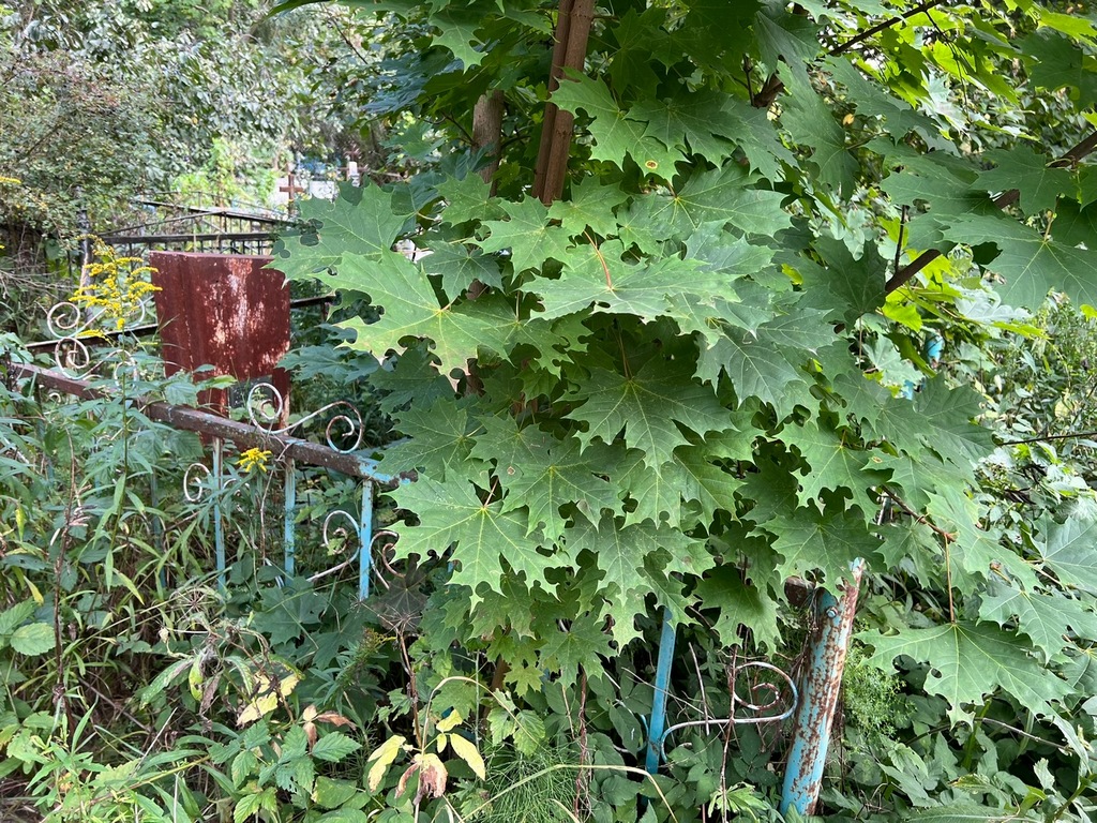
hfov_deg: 67.3
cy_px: 412
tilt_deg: -13.7
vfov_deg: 53.1
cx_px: 548
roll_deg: -0.5
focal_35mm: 26
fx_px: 824
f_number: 1.5
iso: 32
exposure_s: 1/121
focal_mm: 5.7
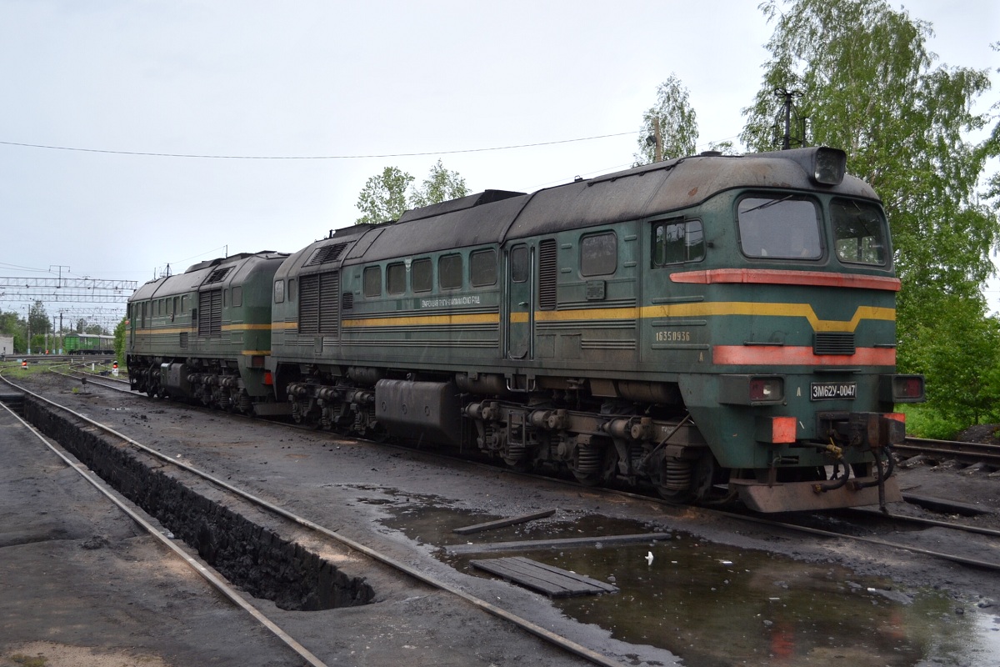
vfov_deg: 36.9
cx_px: 500
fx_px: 1000
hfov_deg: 53.1
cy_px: 334
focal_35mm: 36
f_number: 4
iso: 200
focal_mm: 24
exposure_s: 1/160
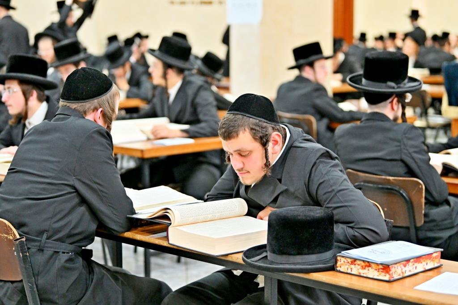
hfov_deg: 25.4
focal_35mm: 80
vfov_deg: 17.1
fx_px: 1018
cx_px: 229
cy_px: 152
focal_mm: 80
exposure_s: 1/250
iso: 1600
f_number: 2.8
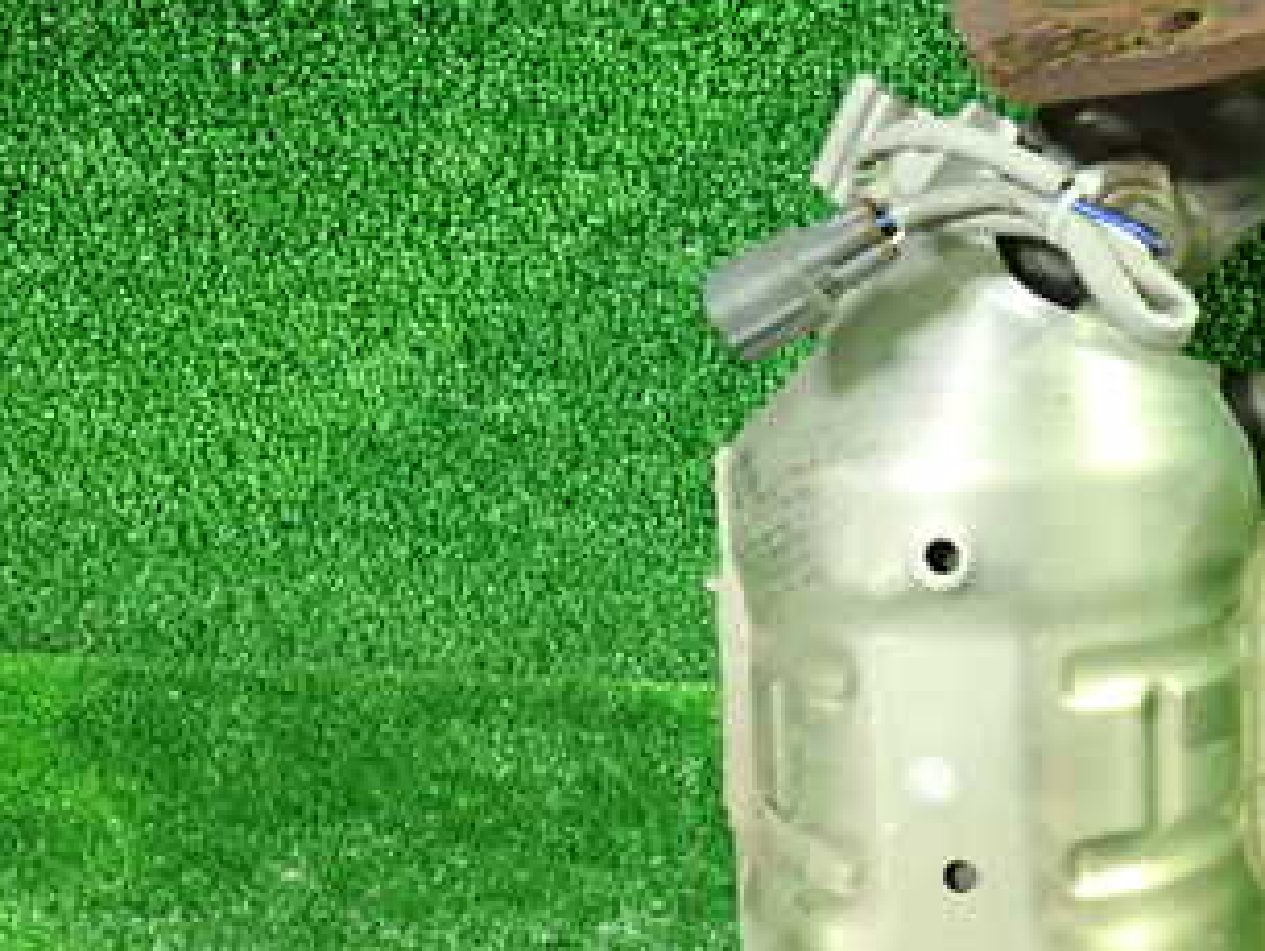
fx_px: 1792
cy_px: 562
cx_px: 1058
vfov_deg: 29.7
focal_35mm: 49
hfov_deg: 37.1
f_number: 2
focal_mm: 4.5
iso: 640
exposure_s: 1/30
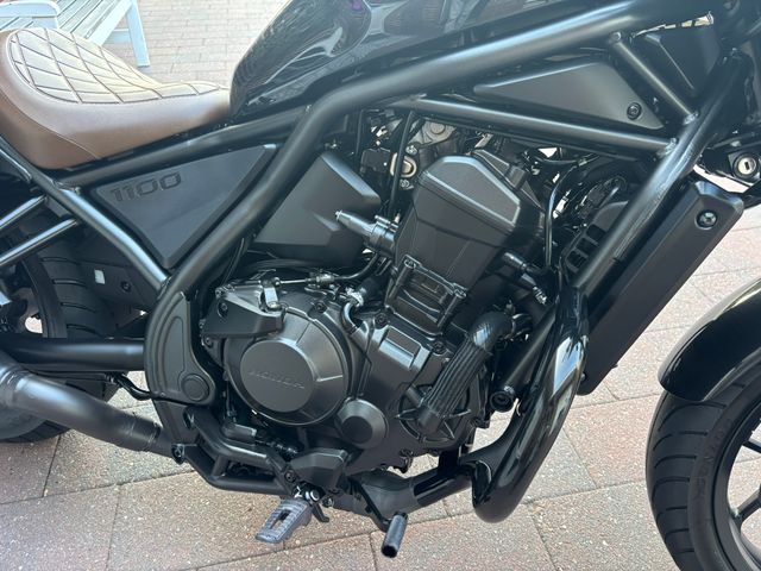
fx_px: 572
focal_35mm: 26
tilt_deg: -35.5
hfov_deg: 67.3
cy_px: 286
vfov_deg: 53.1
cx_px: 380
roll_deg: +0.1
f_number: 1.6
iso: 200
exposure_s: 1/60
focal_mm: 5.96
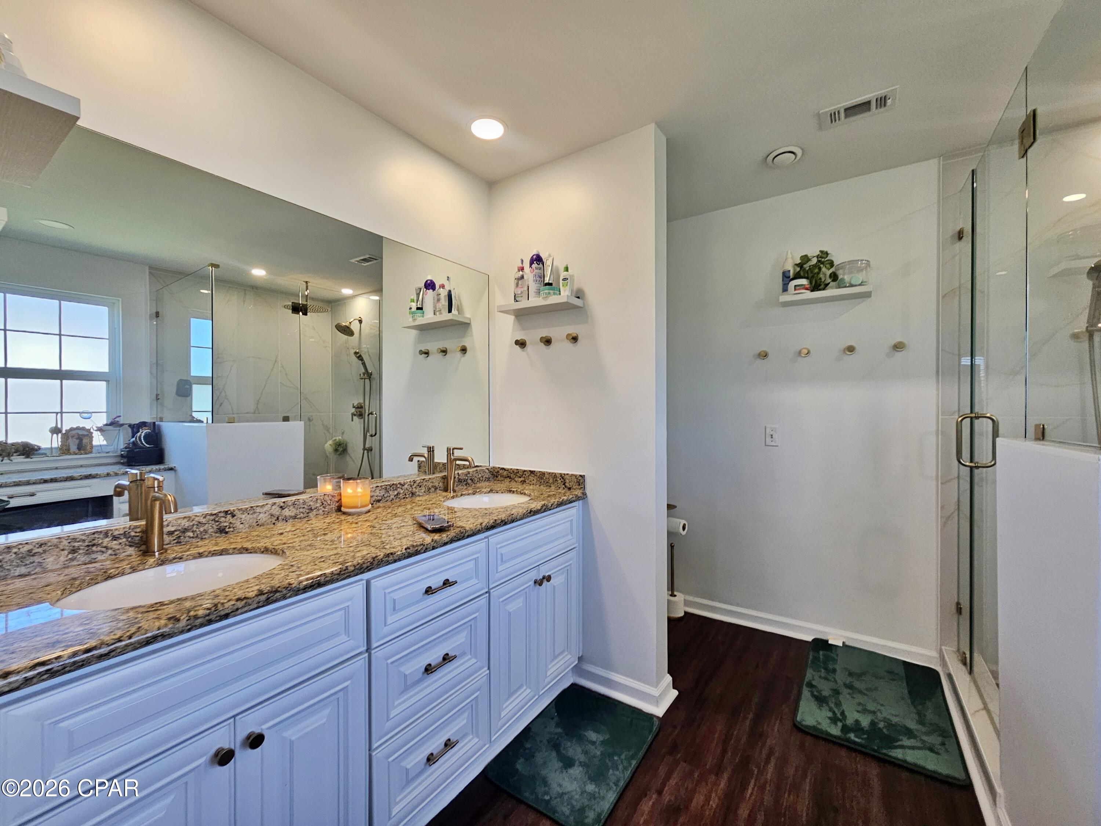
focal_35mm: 13
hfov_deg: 106.2
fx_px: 413
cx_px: 550
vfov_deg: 89.9
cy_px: 413
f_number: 2.2
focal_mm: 2.2
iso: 80
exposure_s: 1/77.4
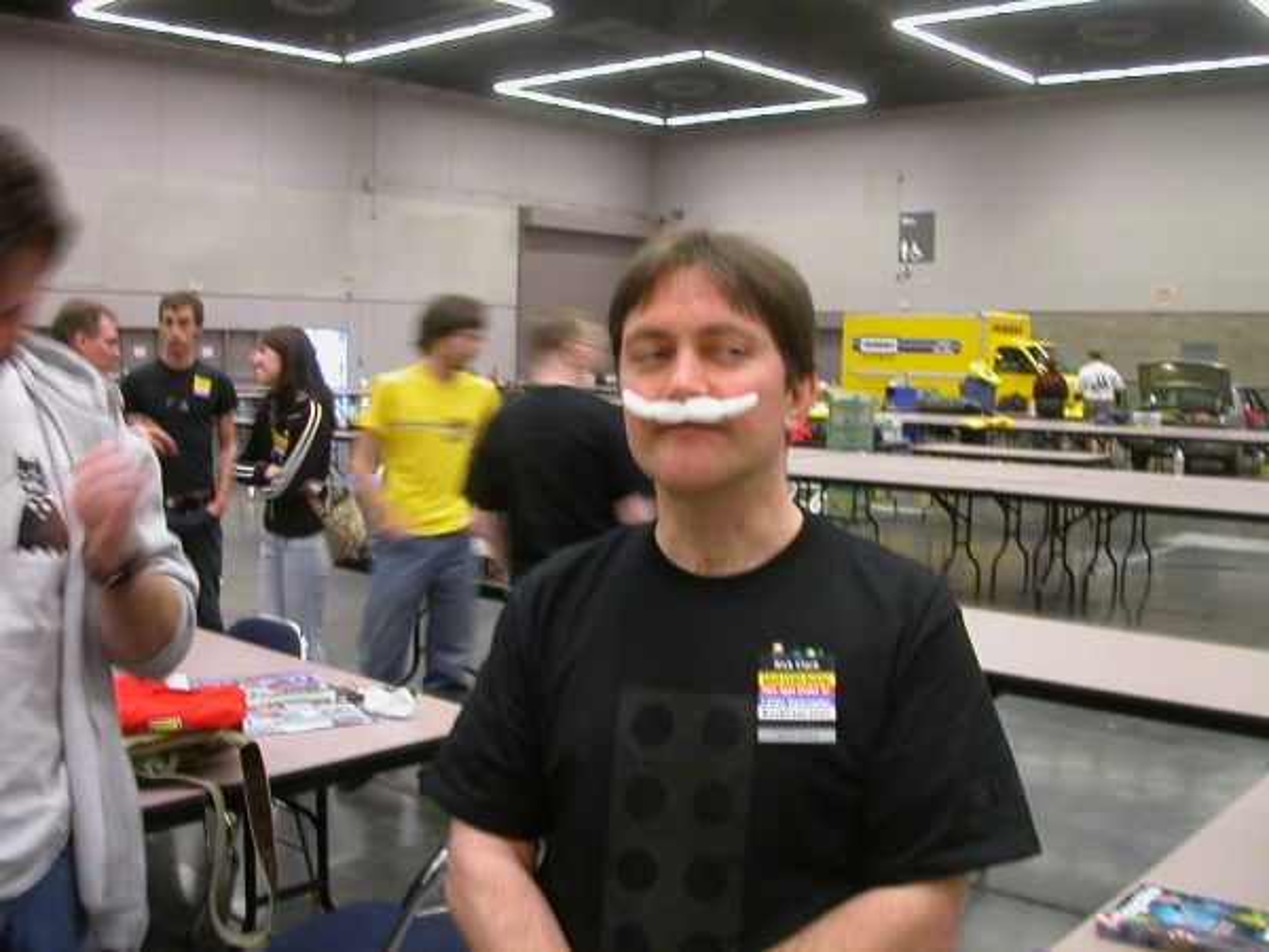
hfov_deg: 50.1
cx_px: 634
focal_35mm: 37
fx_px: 1356
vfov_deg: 38.7
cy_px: 476
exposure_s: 1/4.1
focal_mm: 5.6
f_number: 2.7
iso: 171
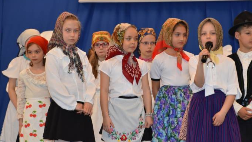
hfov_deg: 8.6
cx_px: 139
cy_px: 73
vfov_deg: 4.9
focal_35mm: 250
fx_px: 1668
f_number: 6
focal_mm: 135
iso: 900
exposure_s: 1/60
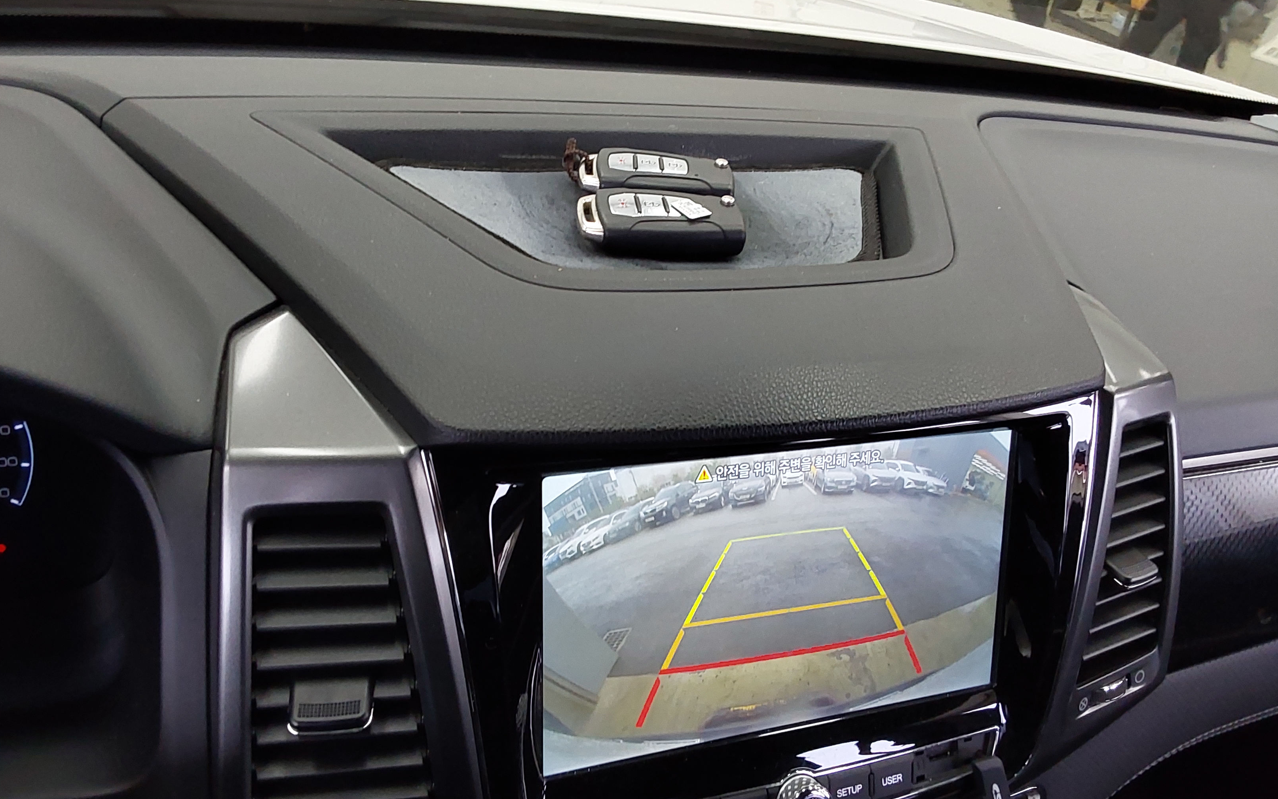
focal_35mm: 30
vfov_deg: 41.8
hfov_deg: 62.9
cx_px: 637
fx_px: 1045
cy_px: 372
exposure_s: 1/60
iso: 250
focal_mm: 2.91
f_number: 1.9
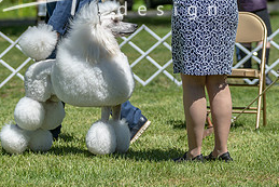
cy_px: 43
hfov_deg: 8.7
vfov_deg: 5.9
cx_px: 83
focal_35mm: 235
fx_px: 1822
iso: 100
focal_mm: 105
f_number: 4
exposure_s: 1/1000
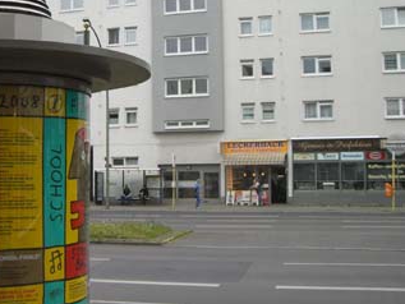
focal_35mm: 54
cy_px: 130
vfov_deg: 27.0
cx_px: 137
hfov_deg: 35.2
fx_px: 632
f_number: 4.3
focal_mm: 6.2
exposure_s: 1/125
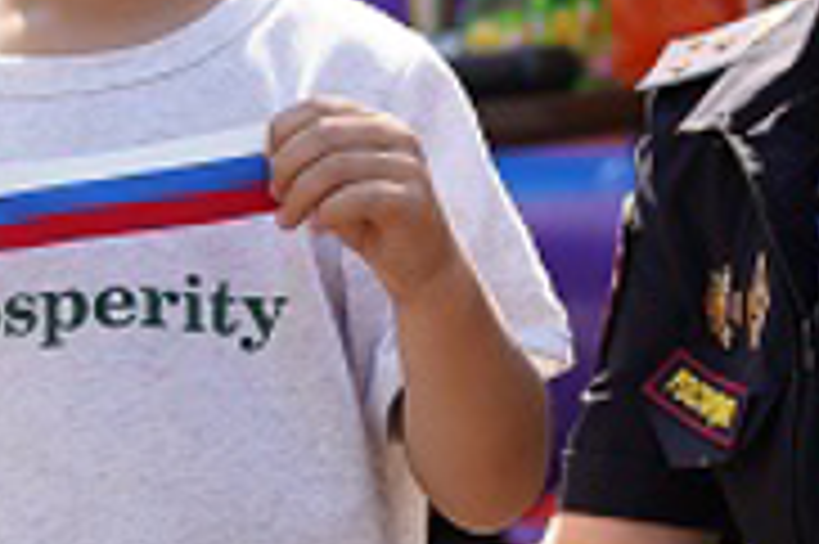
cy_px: 180
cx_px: 500
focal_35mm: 140
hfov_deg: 14.7
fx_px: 3182
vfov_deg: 9.8
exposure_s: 1/400
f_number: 2.8
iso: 100
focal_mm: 34
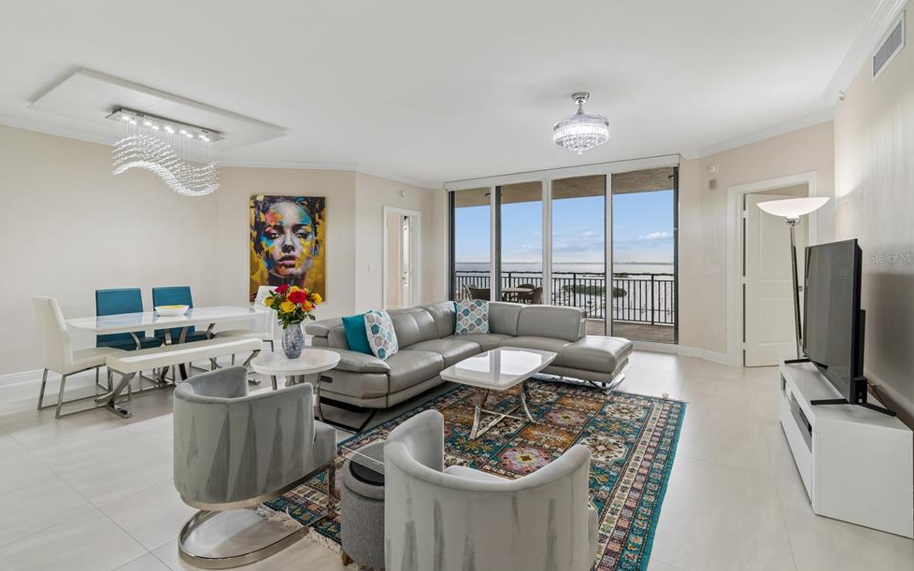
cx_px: 444
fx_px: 399
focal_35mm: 16
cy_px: 258
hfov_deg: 97.8
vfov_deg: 71.1
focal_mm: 10
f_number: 7.1
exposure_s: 1/40
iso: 100
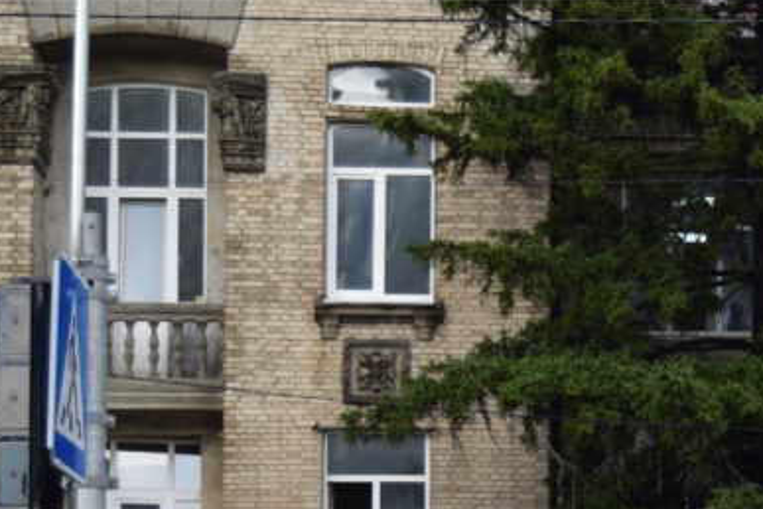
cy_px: 666
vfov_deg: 8.9
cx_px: 869
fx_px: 3200
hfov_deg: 13.3
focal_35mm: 151
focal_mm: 38
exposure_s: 1/125
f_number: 5.6
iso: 140
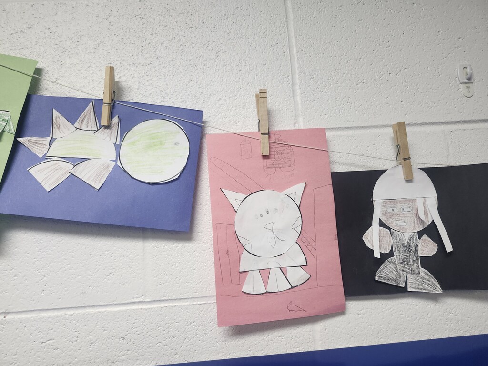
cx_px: 244
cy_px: 183
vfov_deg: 58.9
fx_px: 324
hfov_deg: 73.9
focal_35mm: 23
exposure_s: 1/120
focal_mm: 5.54
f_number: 1.8
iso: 320
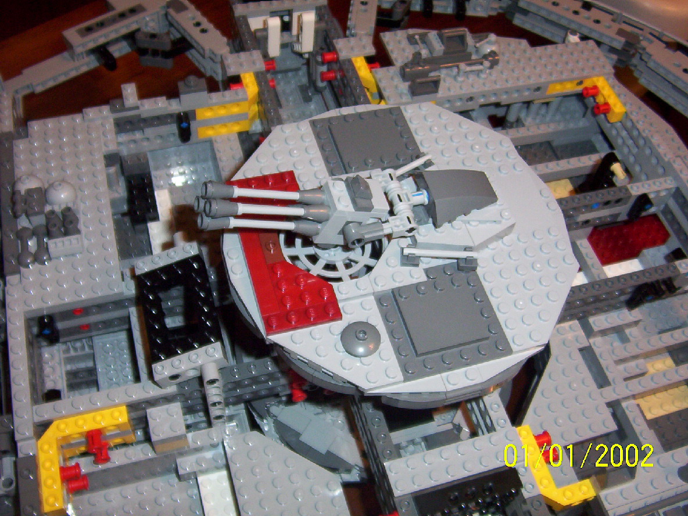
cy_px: 258
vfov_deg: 39.7
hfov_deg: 51.4
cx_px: 344
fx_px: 716
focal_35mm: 36
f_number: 2.76
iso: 140
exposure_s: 1/30
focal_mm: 5.54
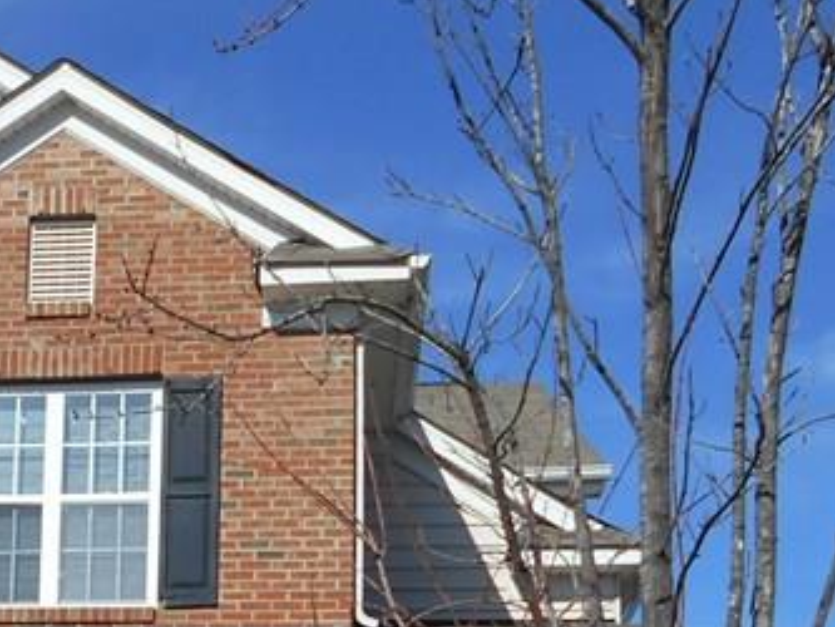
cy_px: 795
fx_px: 1930
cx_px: -68
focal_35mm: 80
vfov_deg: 17.4
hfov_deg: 23.1
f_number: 3.2
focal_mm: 4.6
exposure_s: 1/2000
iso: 80
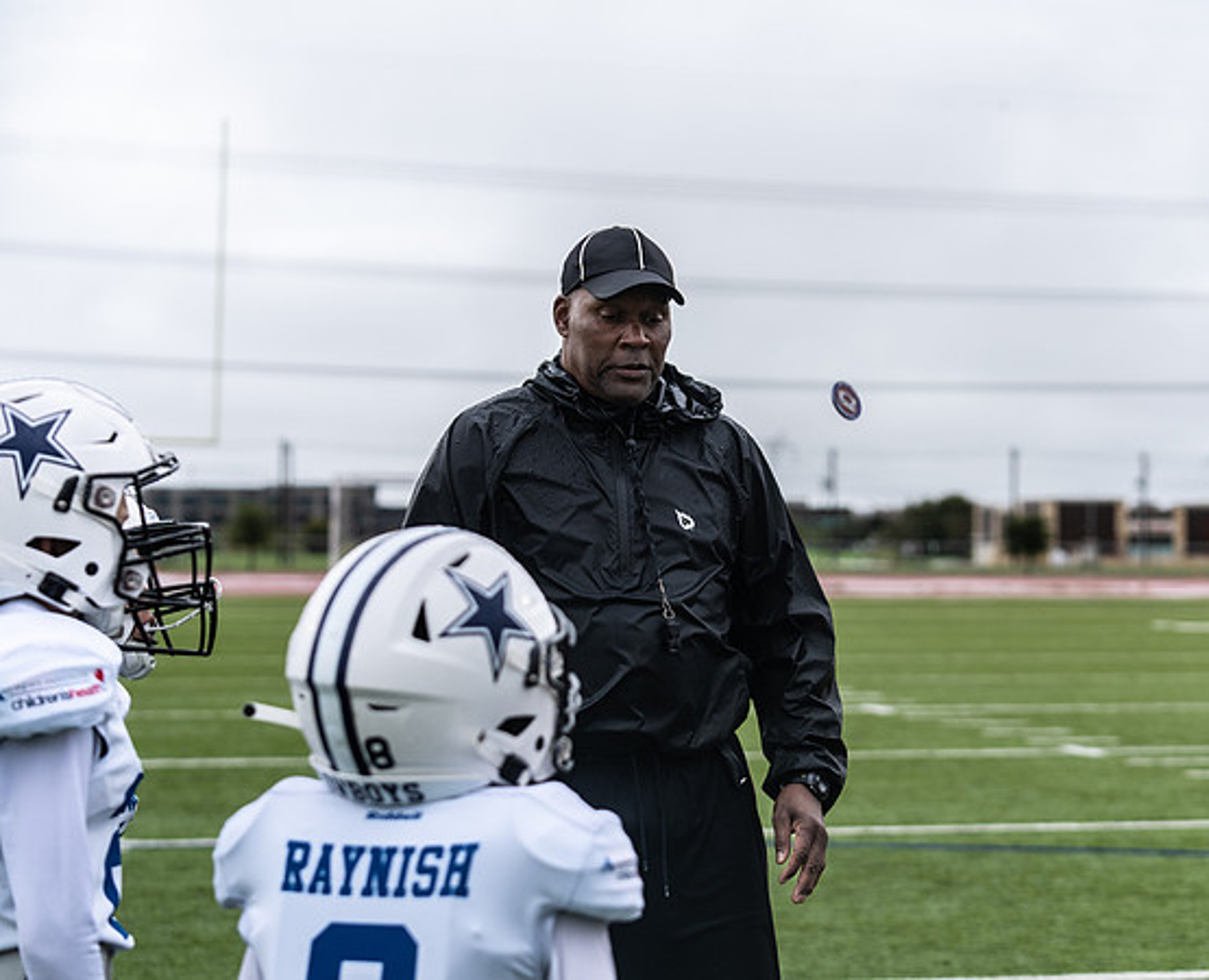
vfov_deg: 19.2
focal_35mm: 81
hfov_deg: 23.5
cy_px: 488
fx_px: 2901
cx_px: 740
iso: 250
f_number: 3.5
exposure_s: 1/1250
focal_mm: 70
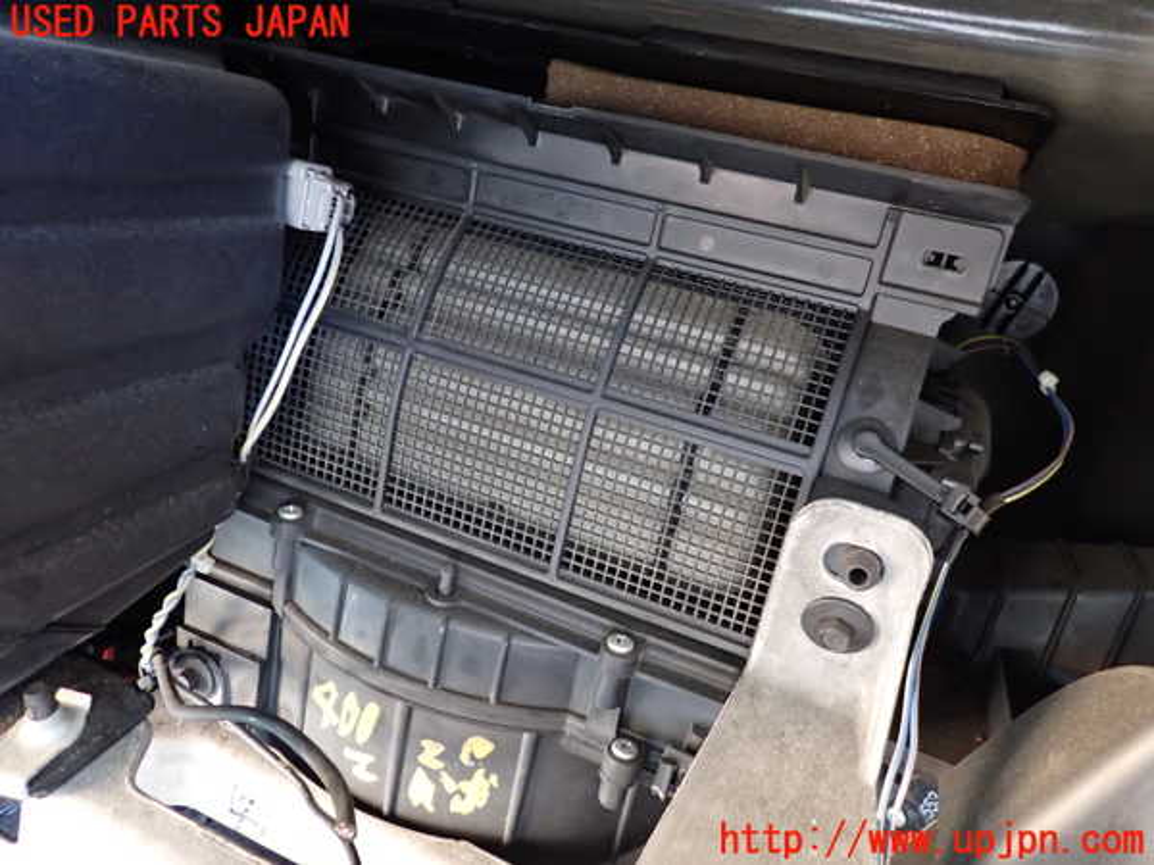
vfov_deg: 54.9
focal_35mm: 25
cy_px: 432
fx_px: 833
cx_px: 577
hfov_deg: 69.4
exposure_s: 1/30
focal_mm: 4.5
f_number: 2
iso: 640
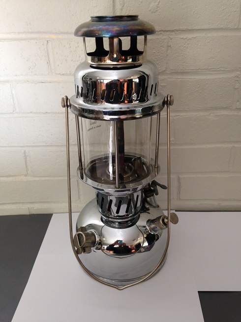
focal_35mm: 33
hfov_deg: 43.0
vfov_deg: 55.3
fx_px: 306
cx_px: 120
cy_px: 161
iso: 50
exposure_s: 1/20
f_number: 2.4
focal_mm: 4.12
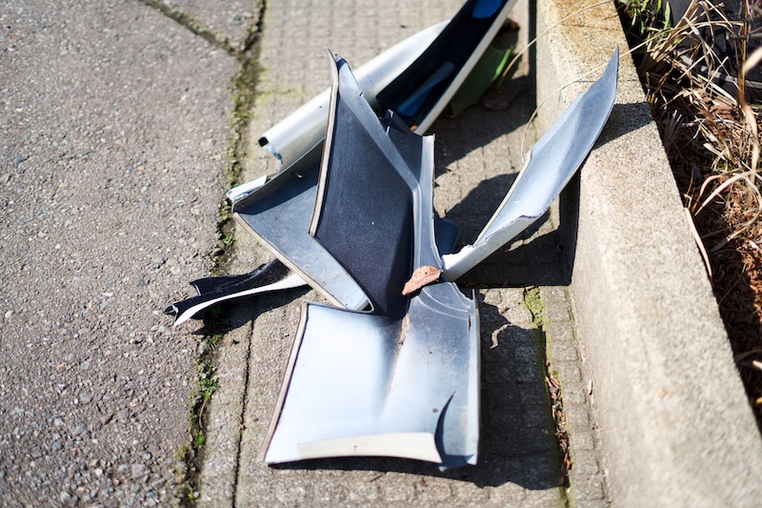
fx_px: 1058
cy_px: 254
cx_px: 381
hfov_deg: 39.6
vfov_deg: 27.0
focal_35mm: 50
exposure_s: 1/2500
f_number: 1.8
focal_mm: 50
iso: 200
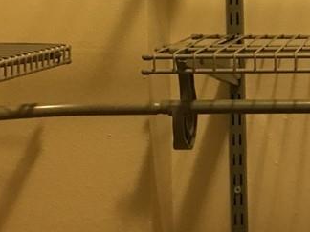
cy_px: 72
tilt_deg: -6.1
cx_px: 394
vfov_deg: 10.4
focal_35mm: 143
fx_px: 1281
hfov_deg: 13.3
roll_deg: +0.9
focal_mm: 4.15
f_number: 2.2
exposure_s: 1/30
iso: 100
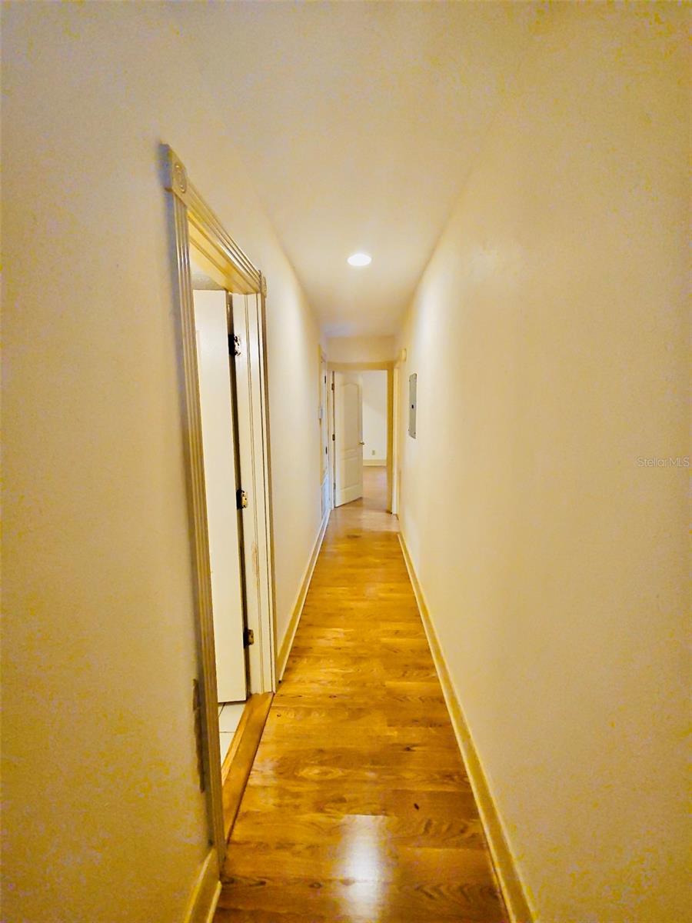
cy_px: 462
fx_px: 347
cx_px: 346
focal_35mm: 13
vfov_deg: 106.2
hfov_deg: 89.9
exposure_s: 1/60.2
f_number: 2.2
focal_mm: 2.2
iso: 360
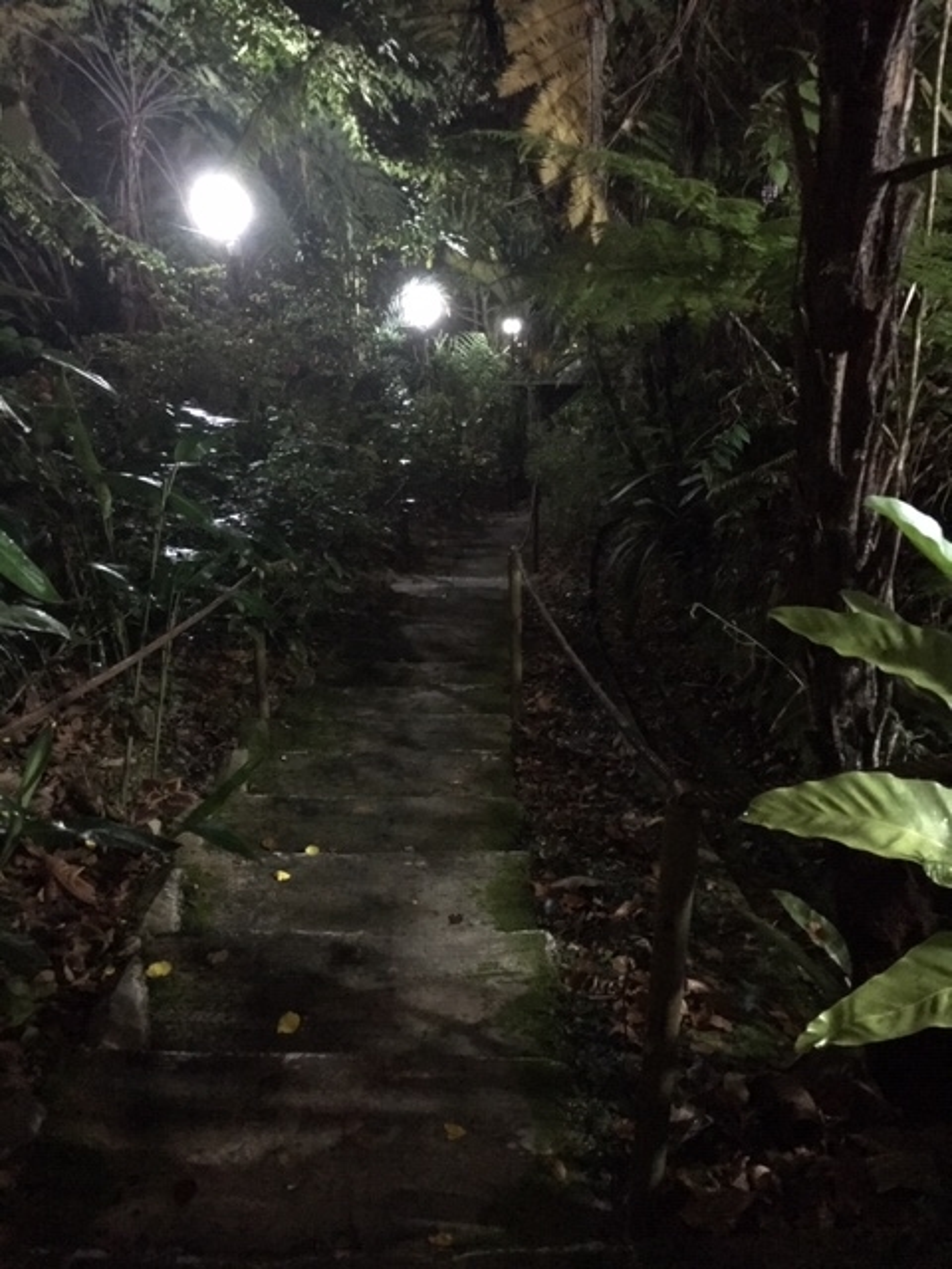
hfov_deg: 48.2
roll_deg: +1.3
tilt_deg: -21.3
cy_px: 634
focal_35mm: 29
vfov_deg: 61.7
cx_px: 476
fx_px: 1063
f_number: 2.2
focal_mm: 4.15
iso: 1000
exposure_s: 1/4
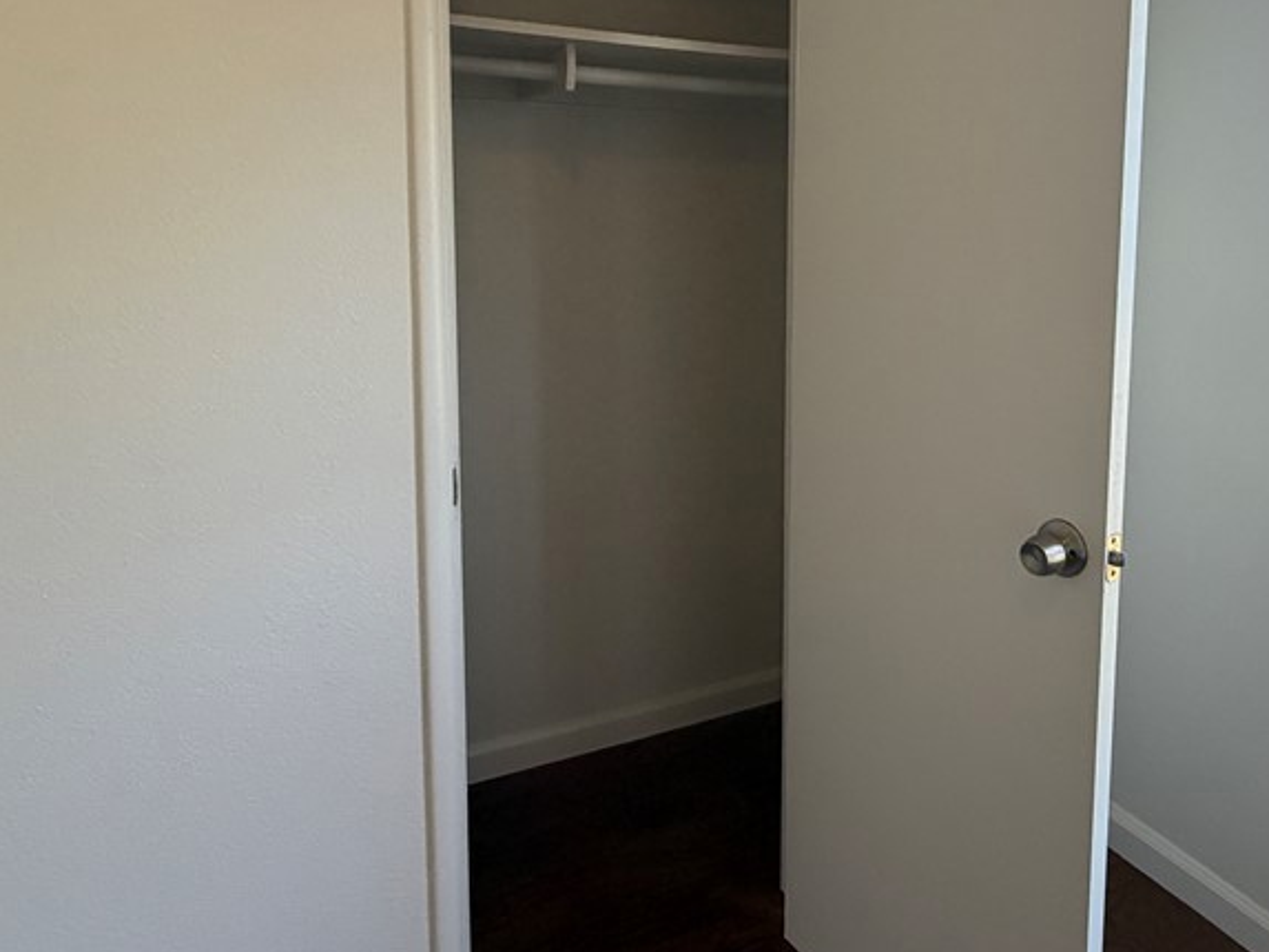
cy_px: 297
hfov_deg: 68.7
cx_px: 762
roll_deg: -1.0
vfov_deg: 53.5
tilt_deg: -6.1
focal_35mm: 25
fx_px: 917
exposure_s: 1/120
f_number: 2.2
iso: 200
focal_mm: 2.22
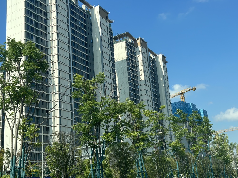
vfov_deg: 30.3
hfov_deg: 39.7
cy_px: 89
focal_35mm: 48
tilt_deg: +16.0
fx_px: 330
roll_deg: +4.7
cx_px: 119
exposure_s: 1/4184
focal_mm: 6.86
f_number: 1.78
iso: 100
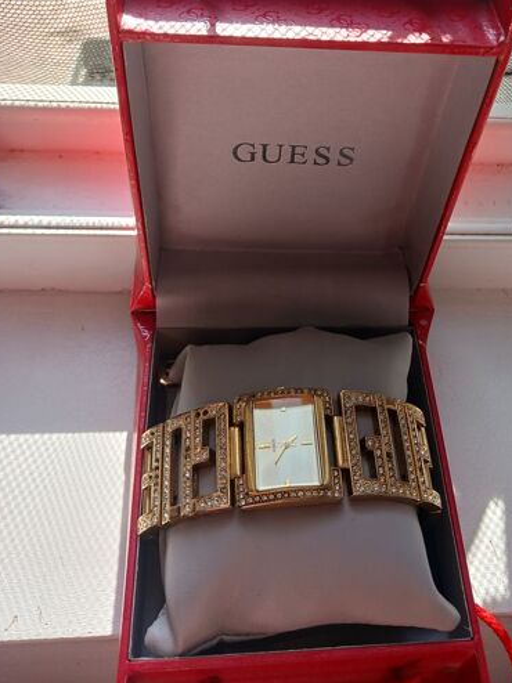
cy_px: 253
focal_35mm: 35
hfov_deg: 40.4
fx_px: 691
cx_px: 318
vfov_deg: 52.1
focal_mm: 4
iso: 25
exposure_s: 1/100
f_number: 1.8
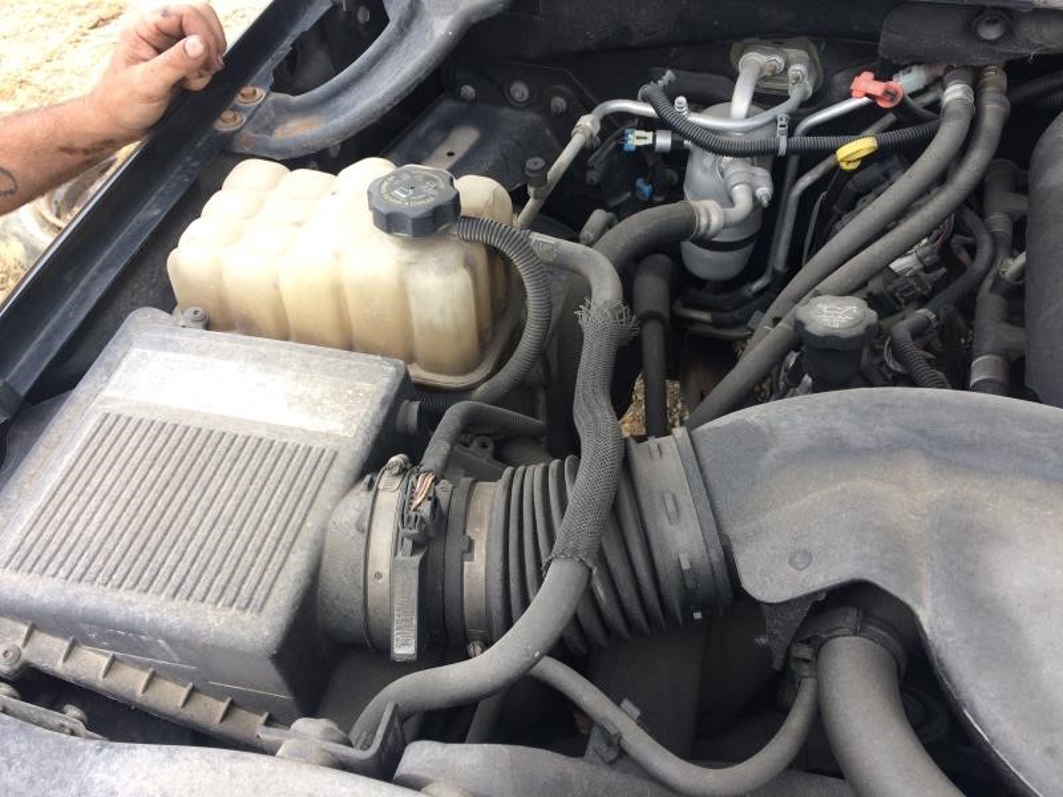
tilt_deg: -41.3
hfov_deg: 61.7
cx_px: 532
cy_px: 398
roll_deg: +2.6
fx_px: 891
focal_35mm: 29
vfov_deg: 48.2
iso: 50
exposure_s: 1/120
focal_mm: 4.15
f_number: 2.2
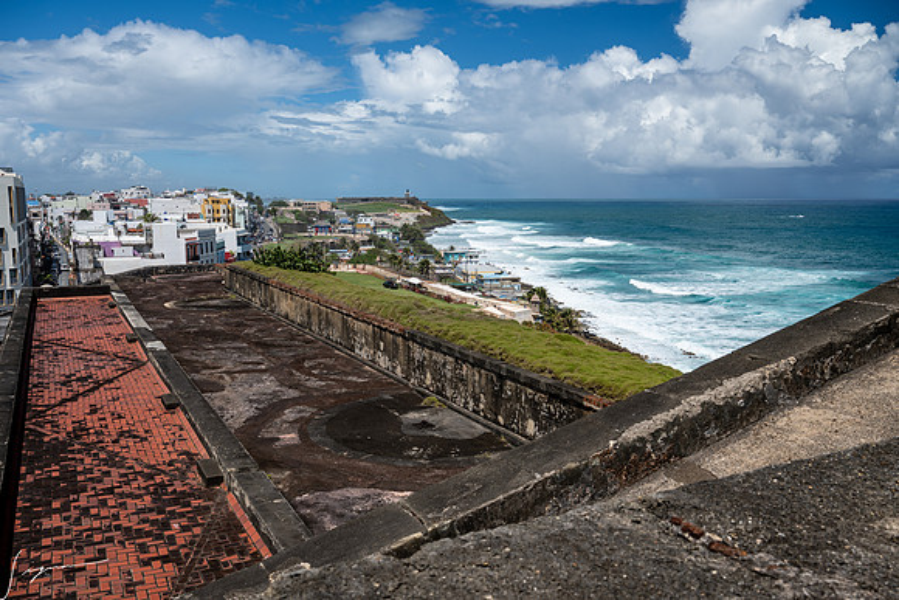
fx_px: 801
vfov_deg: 41.0
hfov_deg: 58.6
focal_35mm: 32
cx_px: 450
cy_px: 300
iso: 64
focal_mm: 31.5
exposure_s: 1/125
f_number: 8
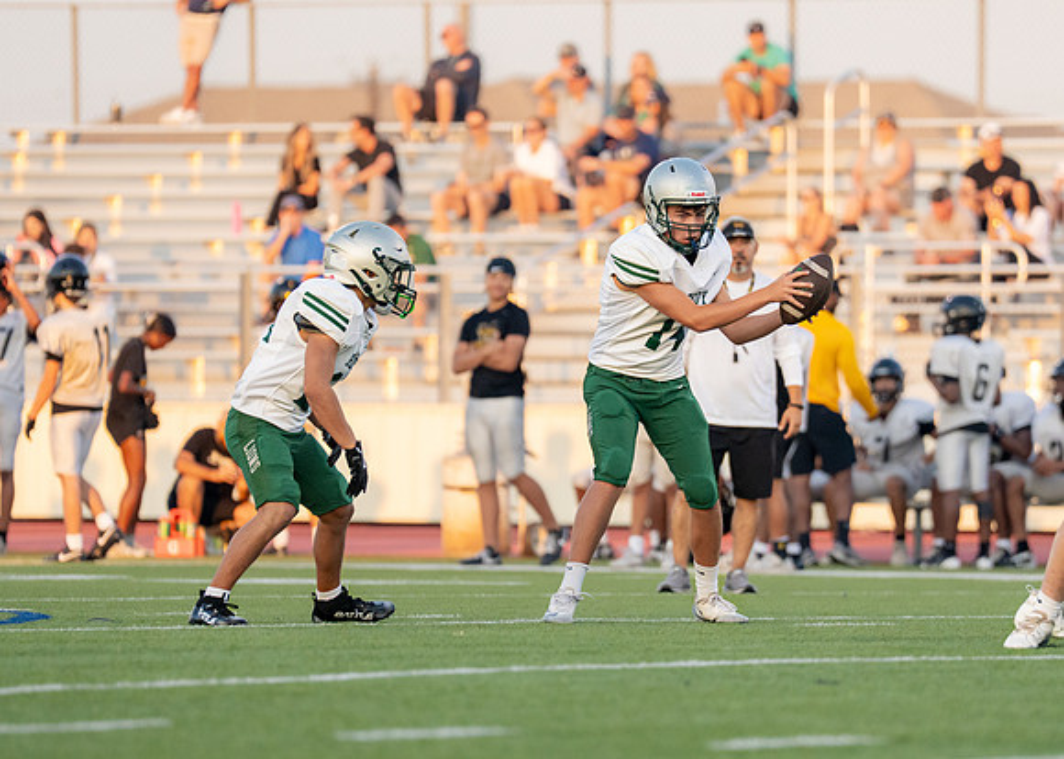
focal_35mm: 354
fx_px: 10704
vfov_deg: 4.1
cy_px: 397
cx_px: 621
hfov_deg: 5.7
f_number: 2.8
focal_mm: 200
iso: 1600
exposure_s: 1/2500
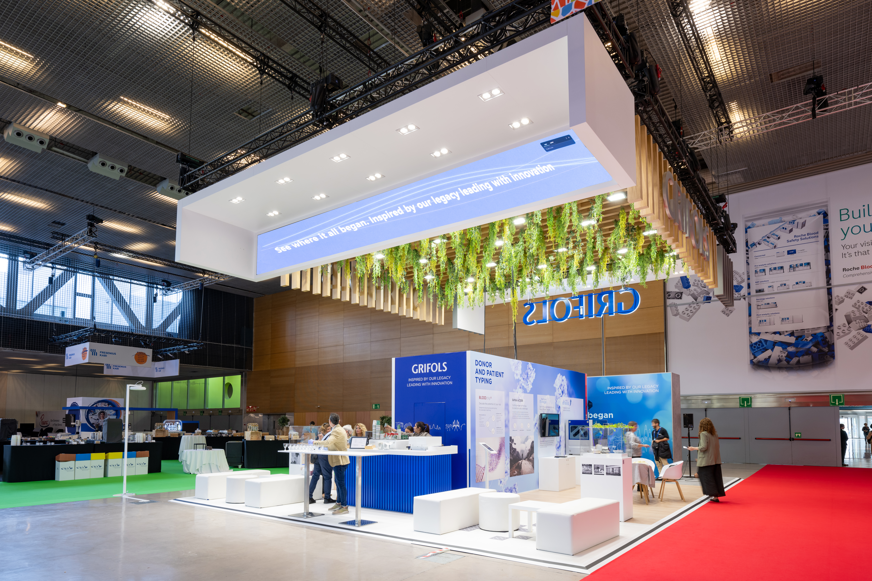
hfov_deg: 82.6
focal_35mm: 20
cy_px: 290
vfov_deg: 60.7
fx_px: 497
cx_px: 436
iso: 200
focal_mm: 20.5
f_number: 8
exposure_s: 1/15
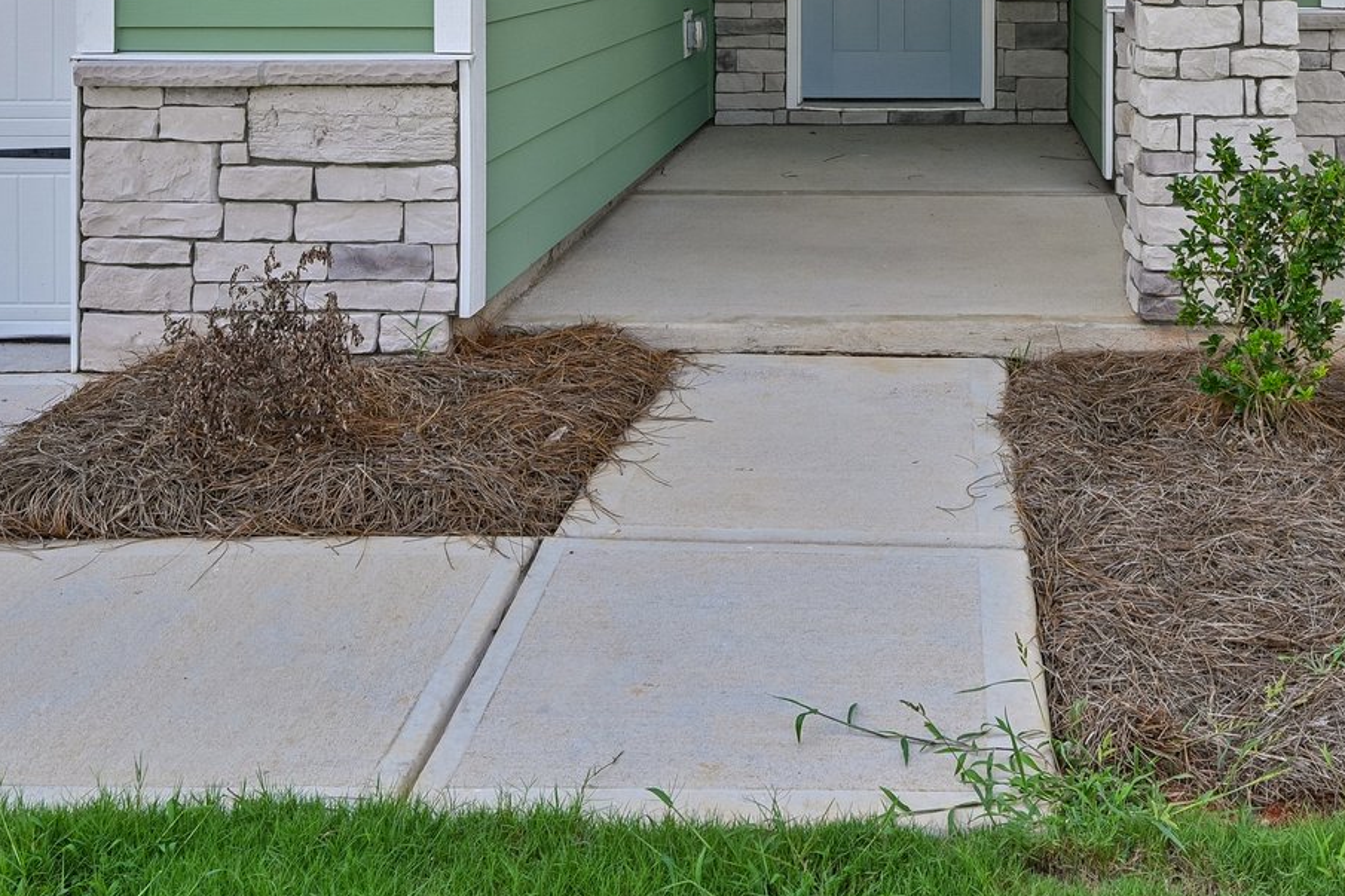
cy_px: -78
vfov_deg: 28.5
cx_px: 945
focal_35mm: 43
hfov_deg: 44.5
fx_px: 1606
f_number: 8
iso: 100
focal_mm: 19
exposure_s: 1/125
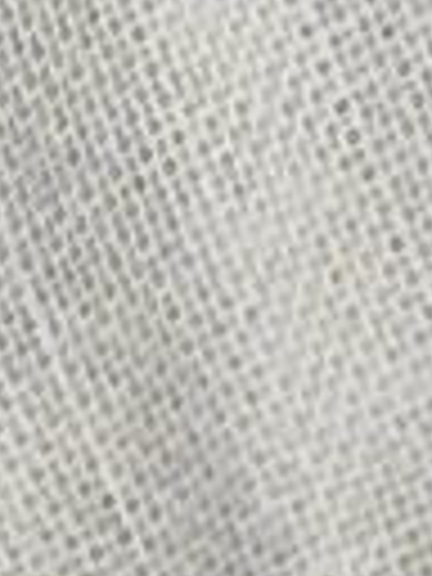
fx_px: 7138
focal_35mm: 429
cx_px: -320
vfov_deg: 4.5
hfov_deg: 3.4
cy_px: -760
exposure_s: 1/50
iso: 125
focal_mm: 5.31
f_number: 1.7
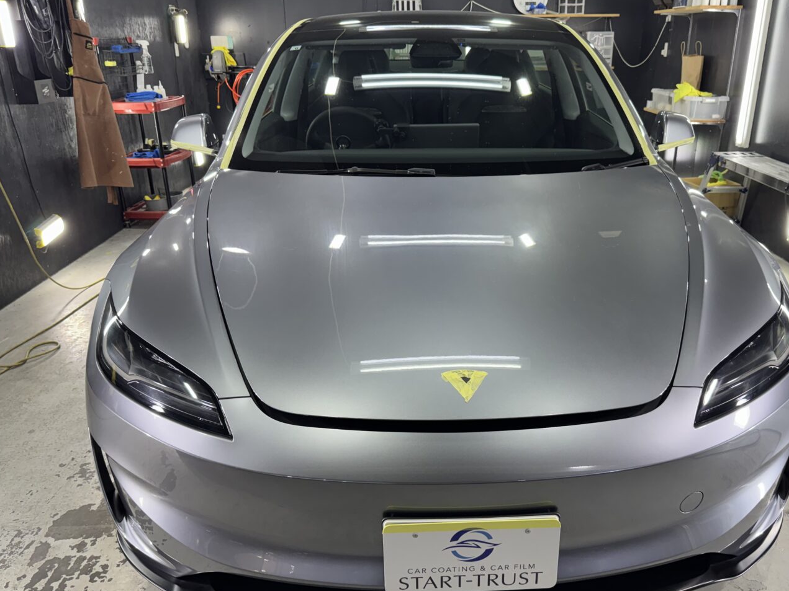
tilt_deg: -22.3
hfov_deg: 61.4
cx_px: 452
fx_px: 661
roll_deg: +0.1
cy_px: 311
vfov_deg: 48.2
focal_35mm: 29
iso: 125
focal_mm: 6.76
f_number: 1.78
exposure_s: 1/120
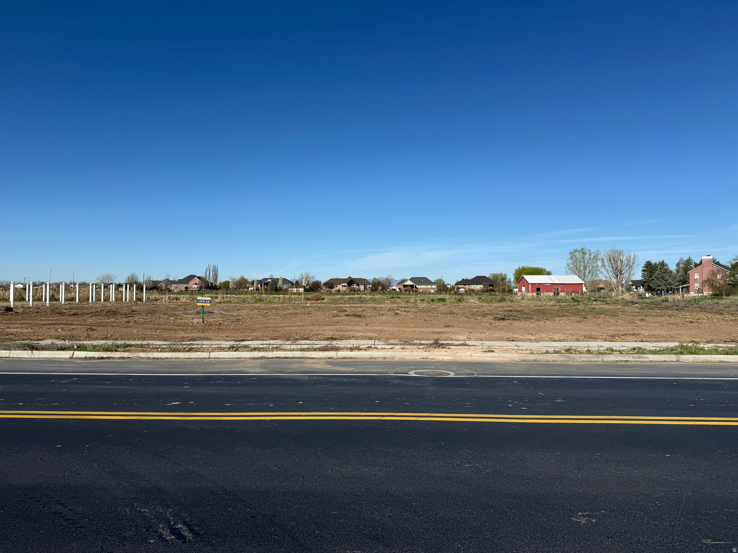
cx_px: 369
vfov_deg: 56.8
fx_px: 512
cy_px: 276
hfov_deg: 71.6
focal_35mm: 24
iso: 80
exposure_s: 1/8130
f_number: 1.78
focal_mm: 6.76
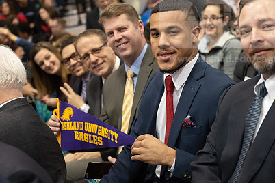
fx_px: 573
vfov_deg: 18.2
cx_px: 138
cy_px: 73
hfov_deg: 27.0
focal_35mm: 75
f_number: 3.2
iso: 2000
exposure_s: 1/160
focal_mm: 52
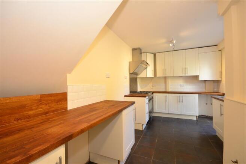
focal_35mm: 18
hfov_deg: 90.0
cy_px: 82
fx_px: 123
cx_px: 123
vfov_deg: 67.4
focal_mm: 12
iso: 400
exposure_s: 1/8
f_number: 11
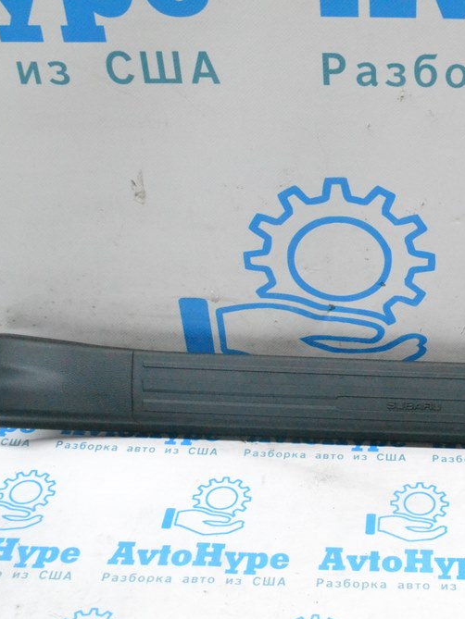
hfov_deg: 26.4
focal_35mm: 53
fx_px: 949
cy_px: 315
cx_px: 438
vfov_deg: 36.2
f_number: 9
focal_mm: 24
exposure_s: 1/160
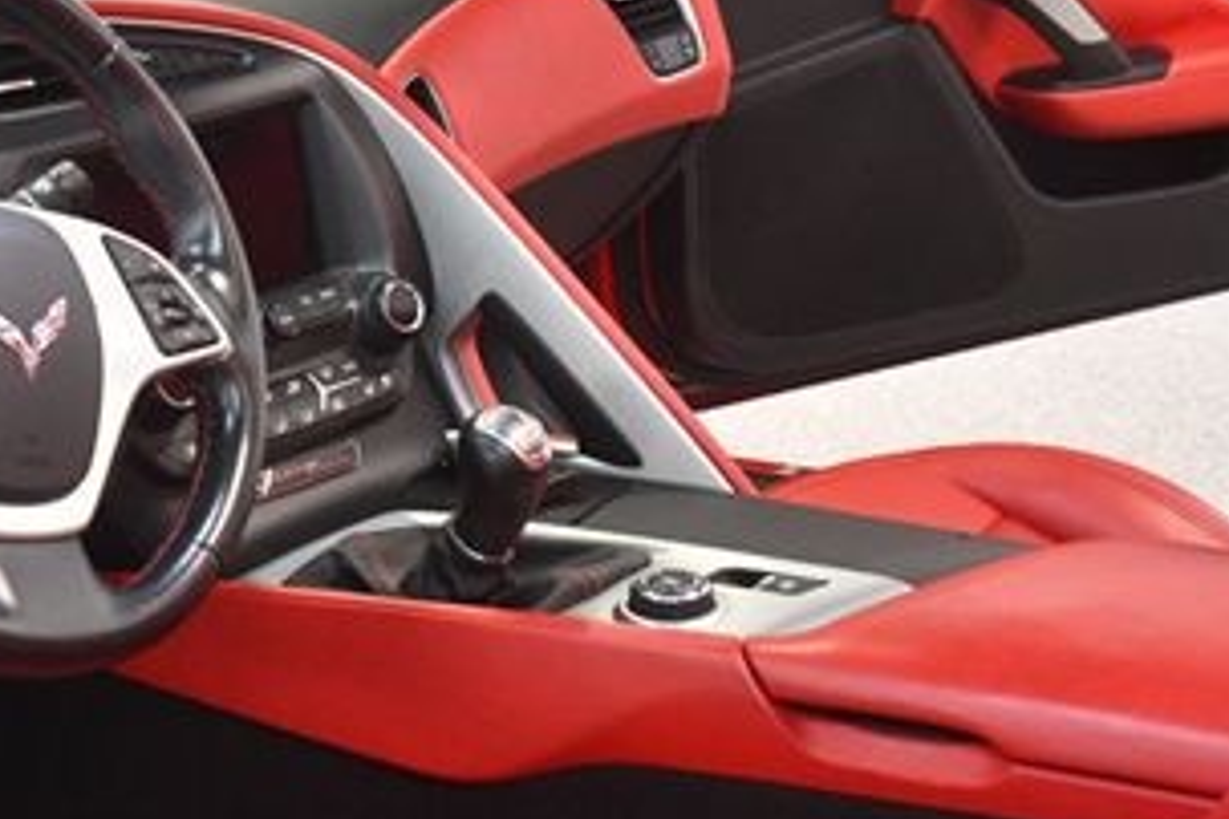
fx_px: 2594
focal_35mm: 76
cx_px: 93
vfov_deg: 17.9
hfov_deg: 25.7
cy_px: 422
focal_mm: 24
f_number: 3.8
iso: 3200
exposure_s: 1/125
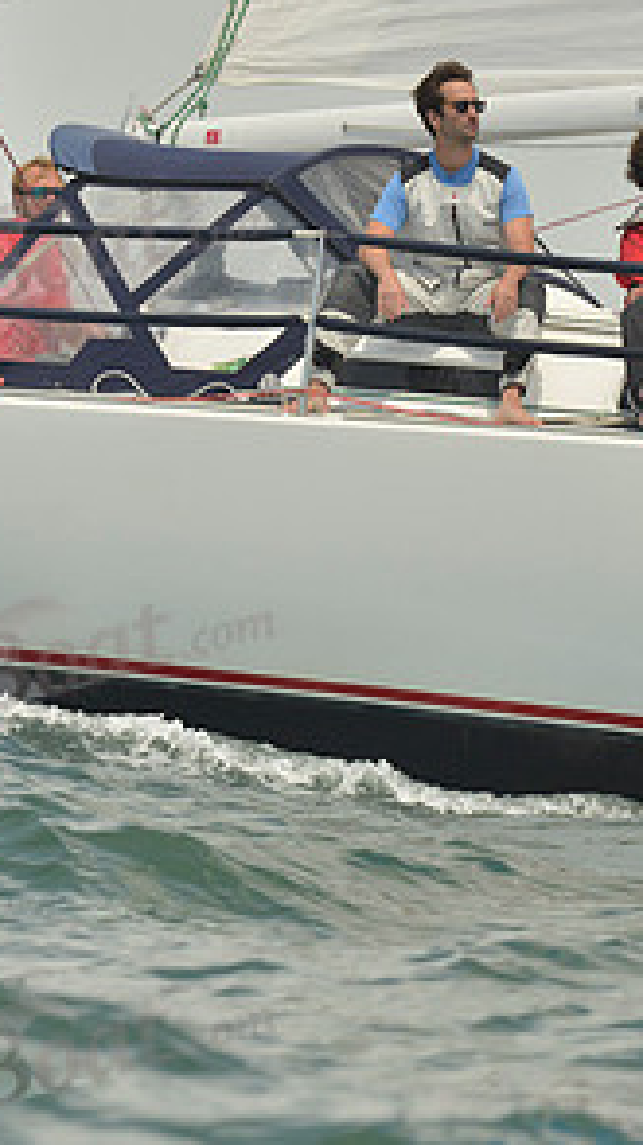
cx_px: 479
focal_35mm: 300
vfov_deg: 7.2
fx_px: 9109
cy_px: 423
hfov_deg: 4.0
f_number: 8
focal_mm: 145
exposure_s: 1/1250
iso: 280
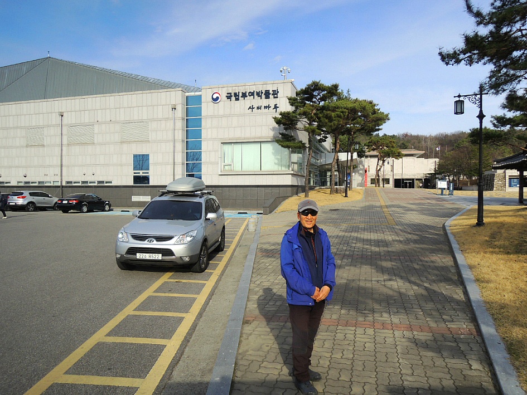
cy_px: 198
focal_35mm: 24
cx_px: 264
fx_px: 365
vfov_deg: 56.8
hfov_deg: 71.6
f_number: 3.2
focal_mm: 4.3
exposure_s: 1/1600
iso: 100
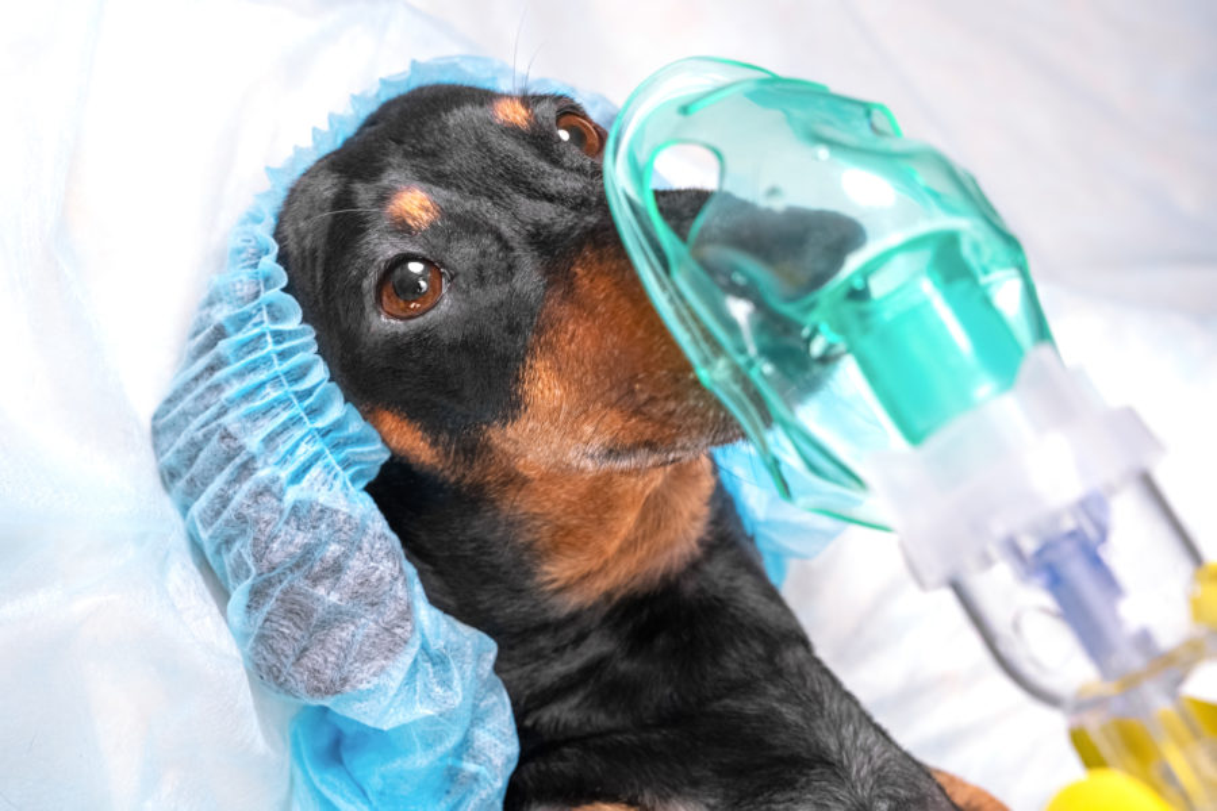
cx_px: 608
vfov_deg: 29.6
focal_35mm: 45
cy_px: 406
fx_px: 1535
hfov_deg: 43.3
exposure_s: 1/160
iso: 640
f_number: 7.1
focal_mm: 45.4
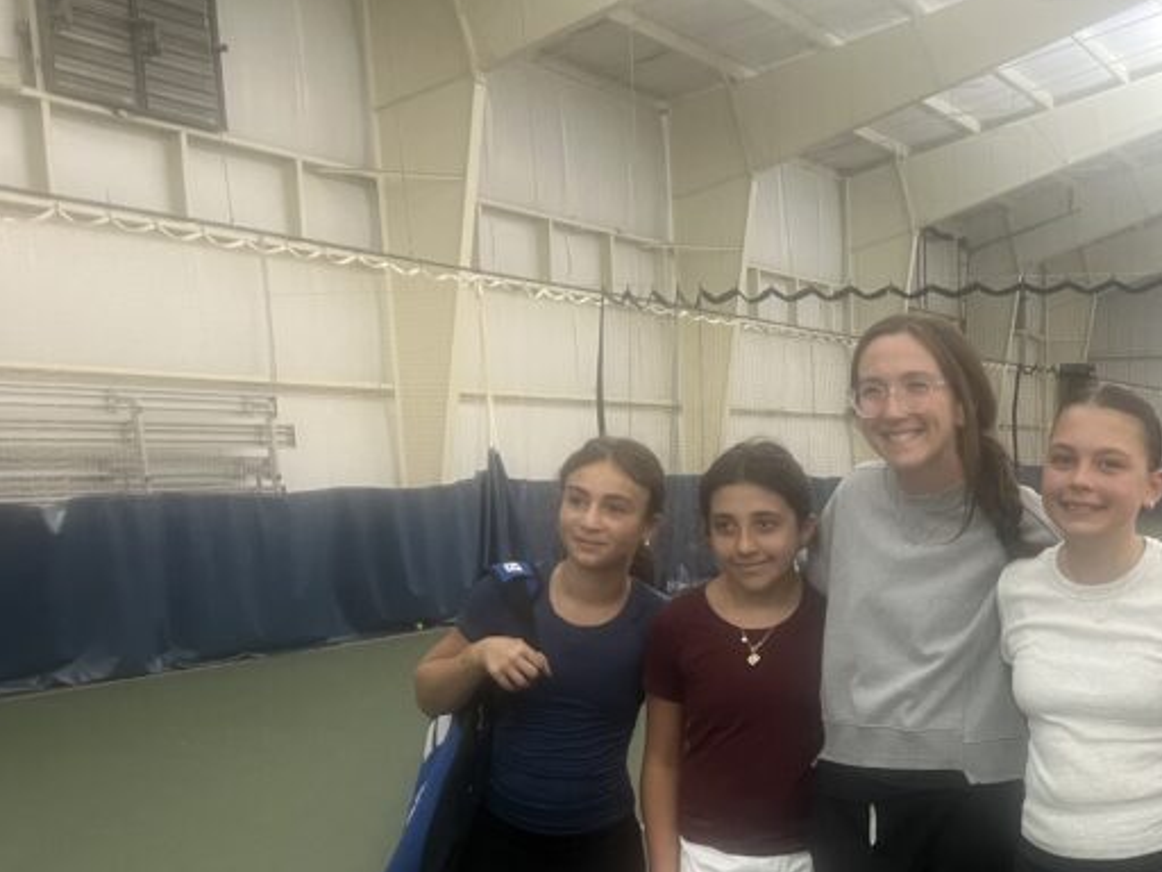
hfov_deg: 34.8
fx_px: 1746
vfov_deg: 27.0
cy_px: 799
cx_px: 1035
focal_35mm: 52
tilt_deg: -11.6
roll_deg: -0.5
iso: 160
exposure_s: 1/60
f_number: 1.5
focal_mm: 5.7
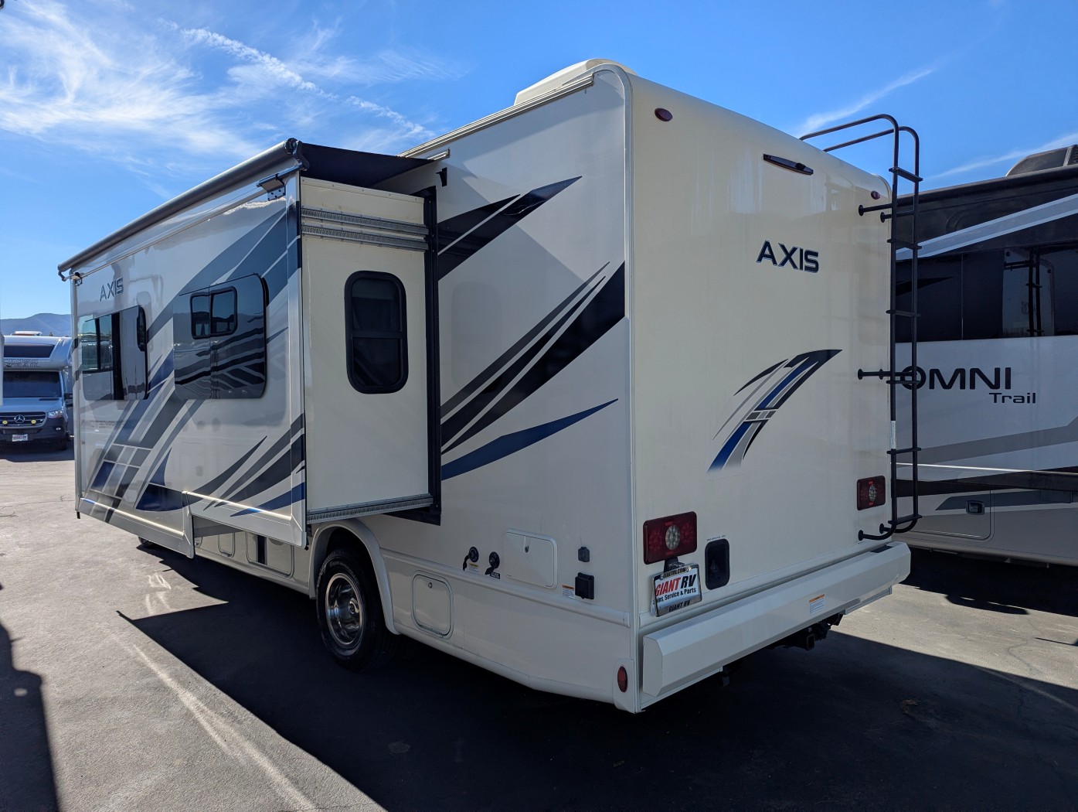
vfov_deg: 56.9
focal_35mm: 24
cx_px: 539
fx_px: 748
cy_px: 406
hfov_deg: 71.5
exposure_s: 1/2463
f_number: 1.85
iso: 45
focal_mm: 6.81
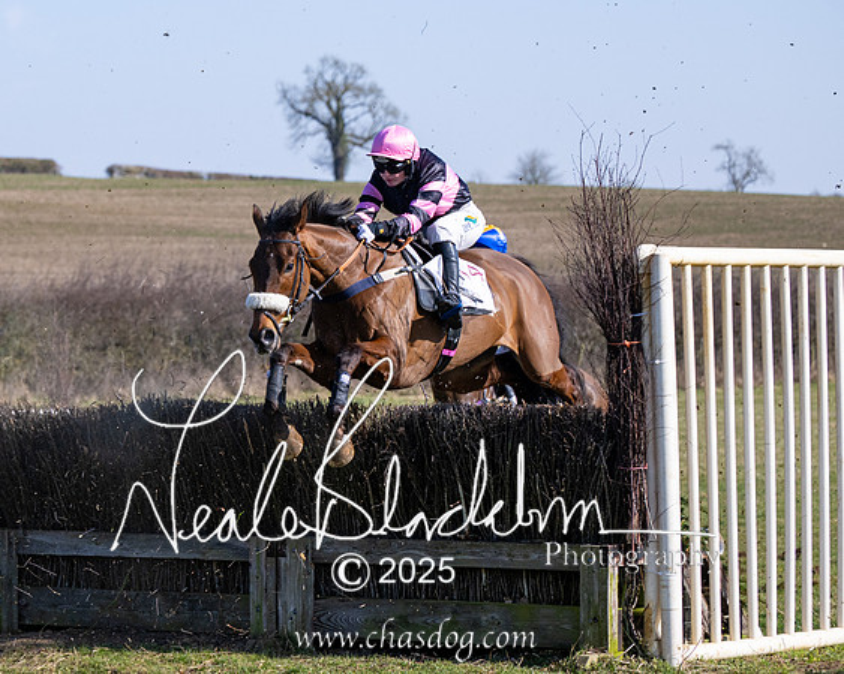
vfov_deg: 10.2
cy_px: 393
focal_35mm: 151
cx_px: -124
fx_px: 3762
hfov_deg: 12.5
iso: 200
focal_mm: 70
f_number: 4
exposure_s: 1/2500
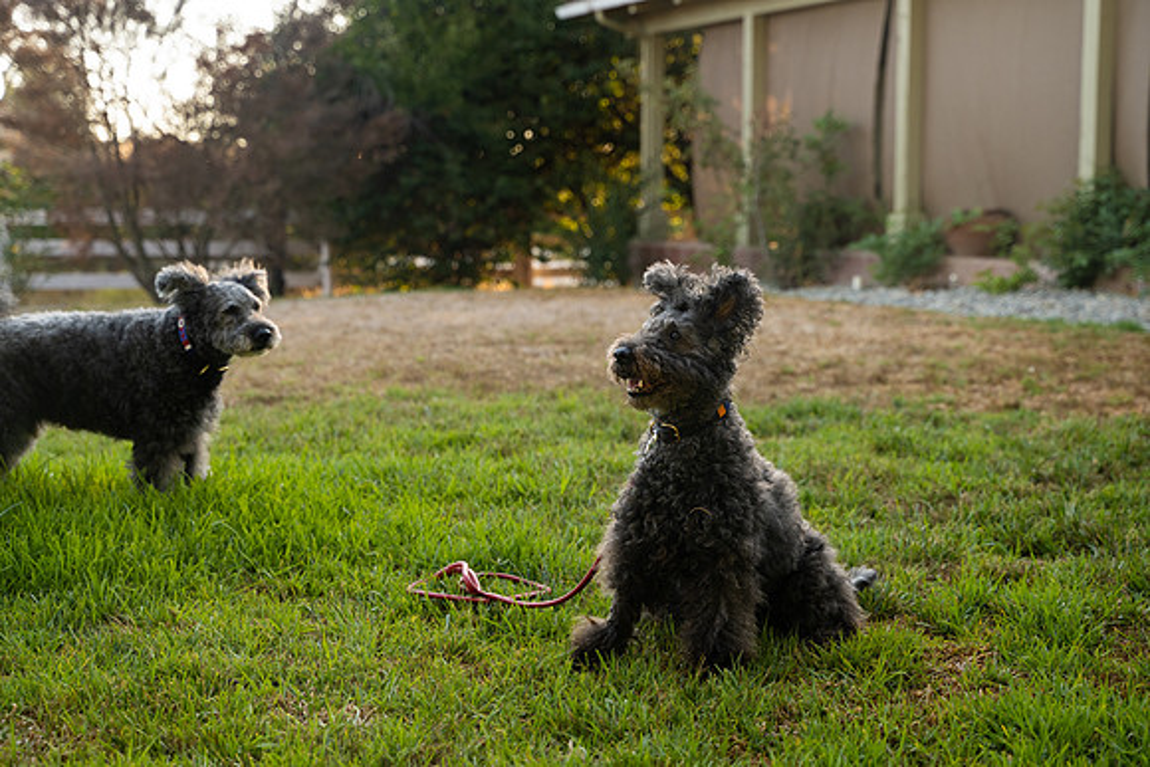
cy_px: 384
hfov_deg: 35.0
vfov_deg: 23.8
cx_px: 575
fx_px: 1821
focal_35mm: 57
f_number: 4
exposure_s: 1/320
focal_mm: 57
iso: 500
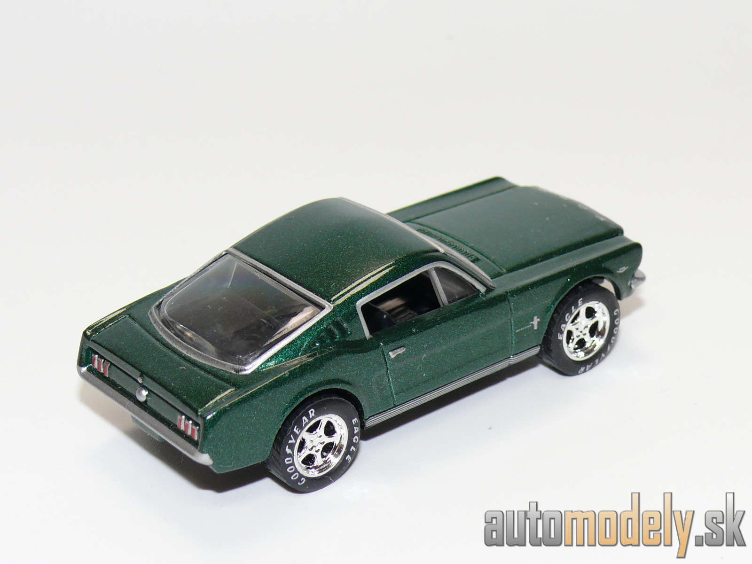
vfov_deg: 14.4
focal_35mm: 103
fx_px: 2238
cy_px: 282
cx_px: 376
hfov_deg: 19.1
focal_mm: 13.5
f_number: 4
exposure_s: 1/30
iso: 100
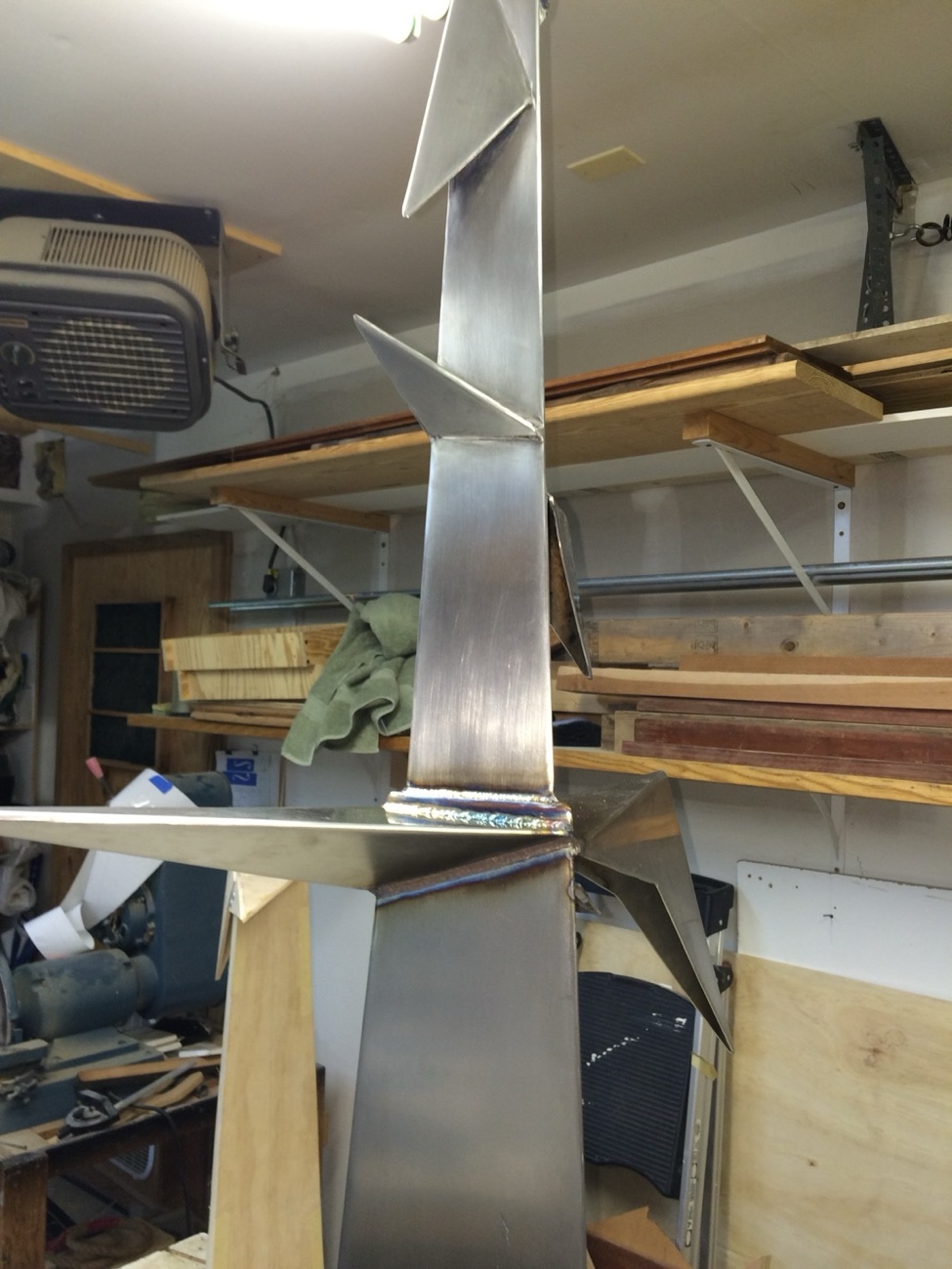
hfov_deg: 48.2
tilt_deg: +1.9
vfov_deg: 61.7
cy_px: 634
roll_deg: -1.0
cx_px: 476
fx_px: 1063
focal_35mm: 29
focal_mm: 4.15
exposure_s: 1/30
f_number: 2.2
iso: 64
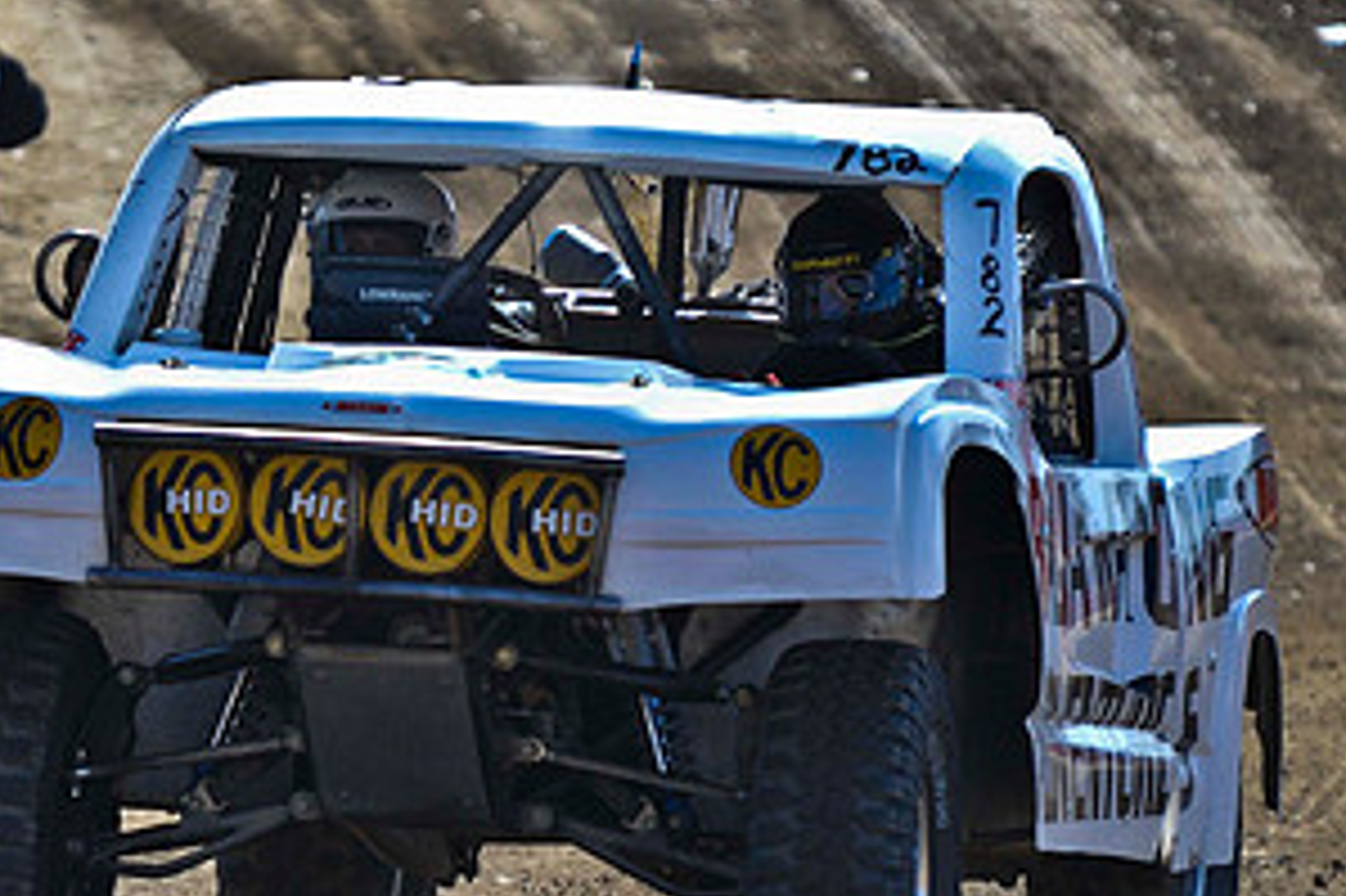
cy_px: 617
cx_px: 351
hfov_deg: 3.1
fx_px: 24625
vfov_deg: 2.1
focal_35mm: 659
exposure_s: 1/2000
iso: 640
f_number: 4.8
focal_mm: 340
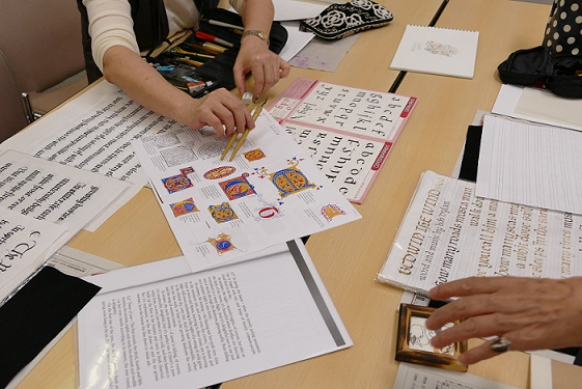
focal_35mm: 35
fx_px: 566
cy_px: 194
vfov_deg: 37.9
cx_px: 291
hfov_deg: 54.4
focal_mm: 12.9
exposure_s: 1/125
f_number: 3.1
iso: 200
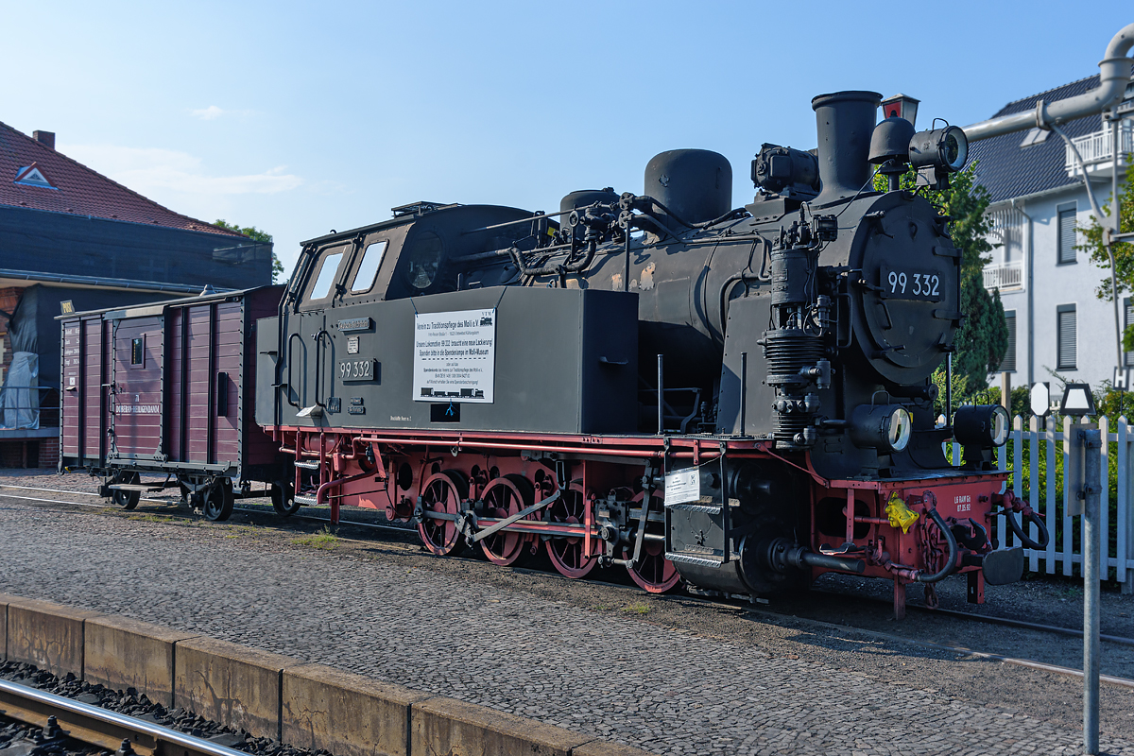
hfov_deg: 57.2
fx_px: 1039
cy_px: 378
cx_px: 567
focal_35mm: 33
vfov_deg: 40.0
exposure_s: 1/400
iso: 100
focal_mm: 22
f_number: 8
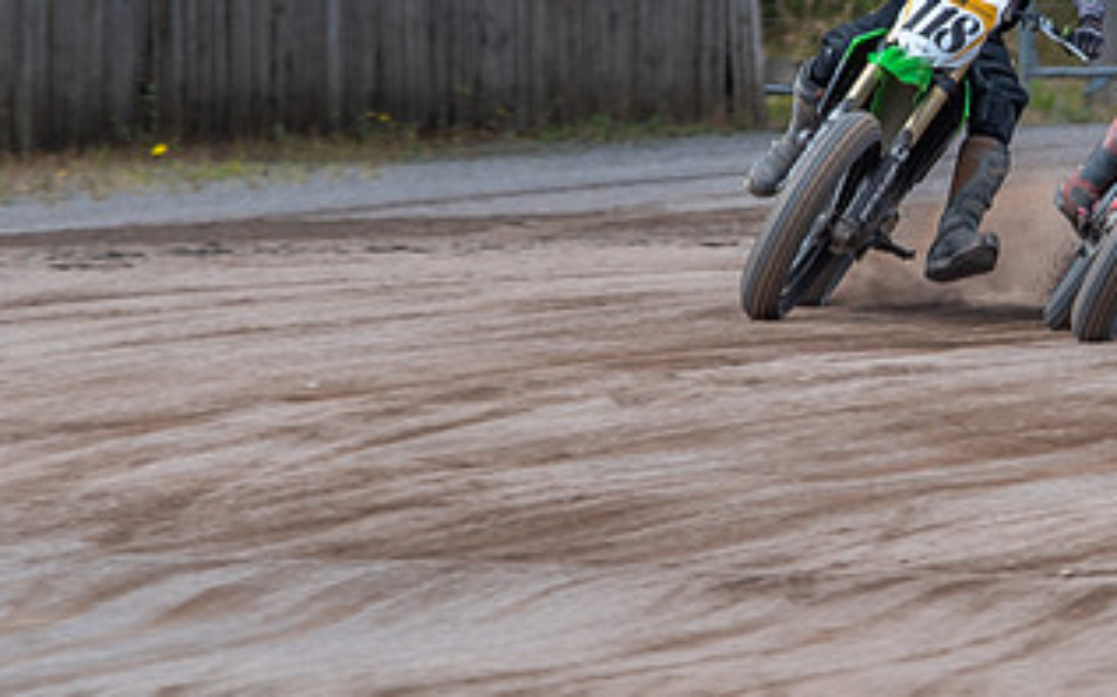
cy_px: 191
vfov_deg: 0.6
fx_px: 64678
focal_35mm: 2125
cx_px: 969
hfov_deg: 1.0
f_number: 8
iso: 100
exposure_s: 1/320
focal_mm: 600
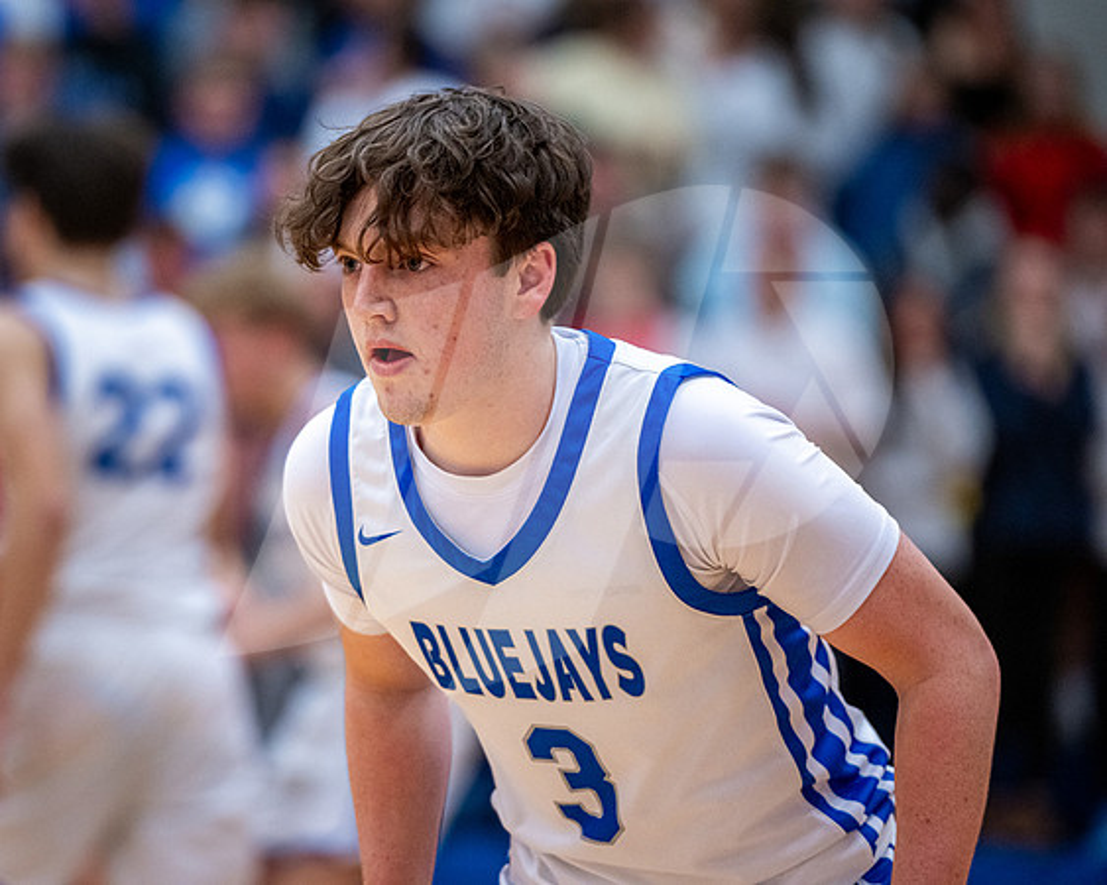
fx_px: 7651
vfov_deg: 6.6
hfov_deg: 8.3
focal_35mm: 234
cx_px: 418
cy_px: 427
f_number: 2.8
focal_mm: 200
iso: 5000
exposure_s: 1/800
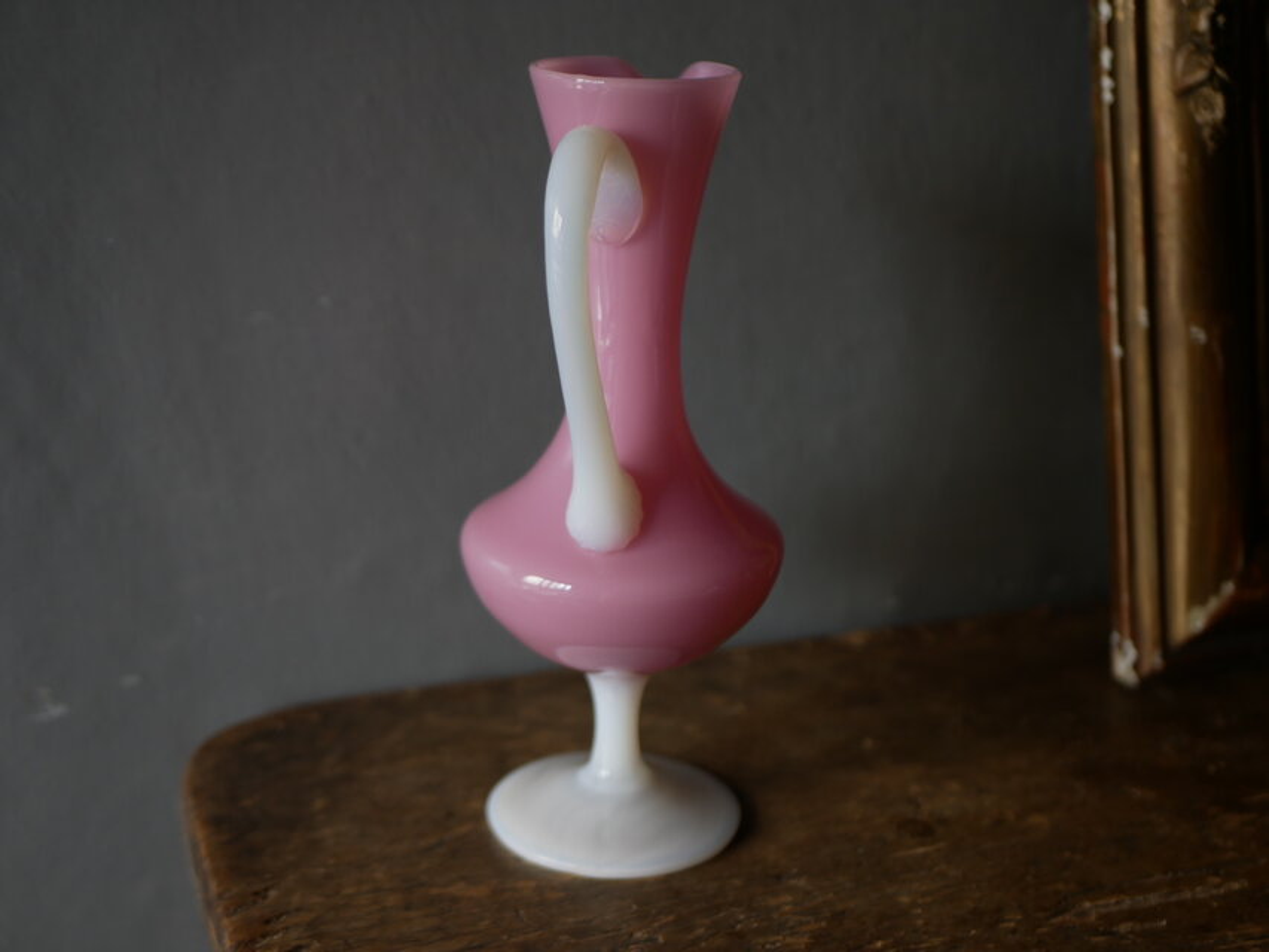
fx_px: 1833
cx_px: 634
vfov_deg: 29.1
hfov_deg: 38.2
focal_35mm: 50
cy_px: 476
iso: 200
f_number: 2.2
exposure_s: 1/160
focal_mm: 25
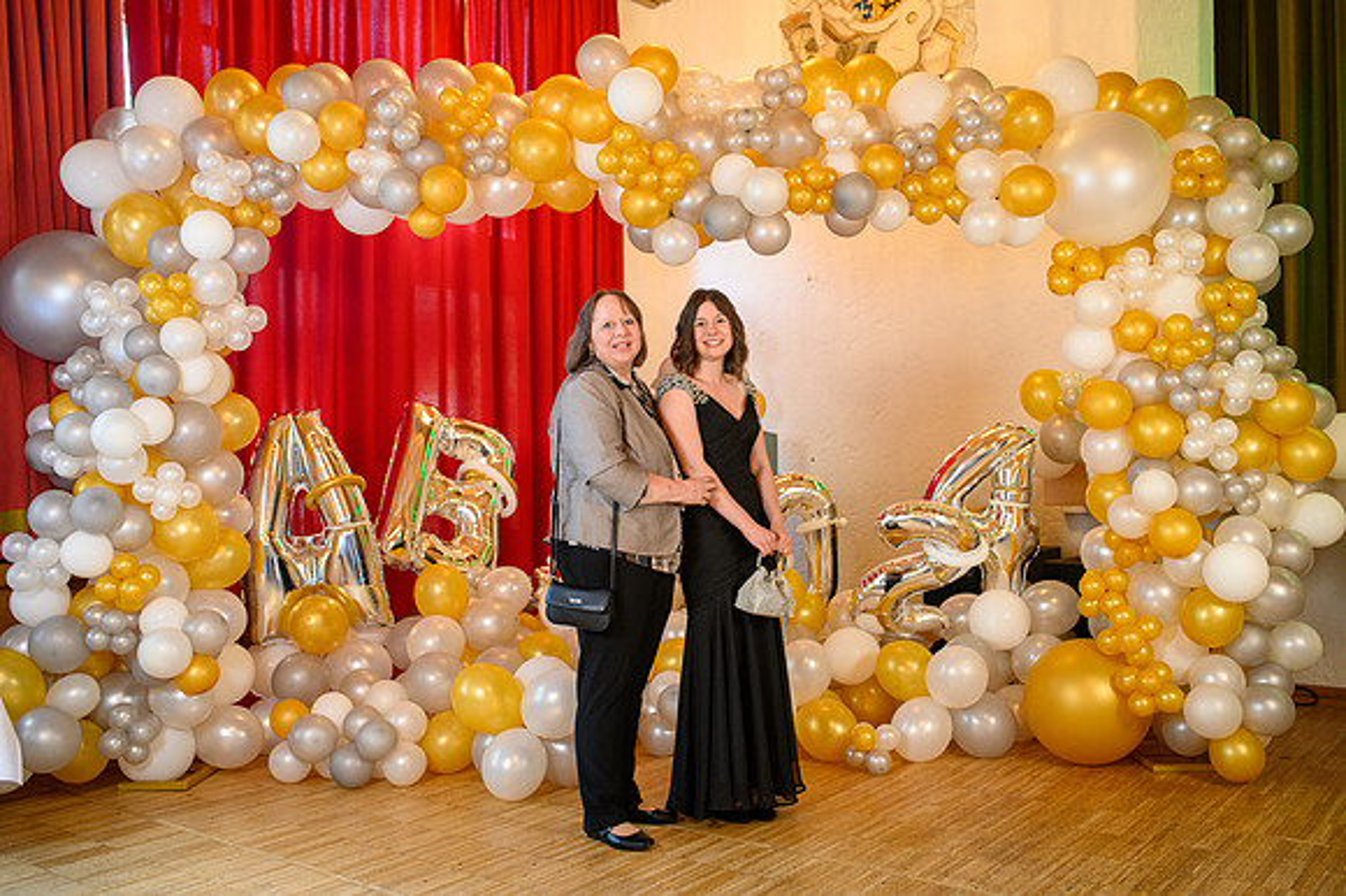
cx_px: 673
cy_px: 448
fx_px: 1308
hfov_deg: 54.5
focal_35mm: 35
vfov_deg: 37.8
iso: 1250
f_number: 3.5
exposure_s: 1/100
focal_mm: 35
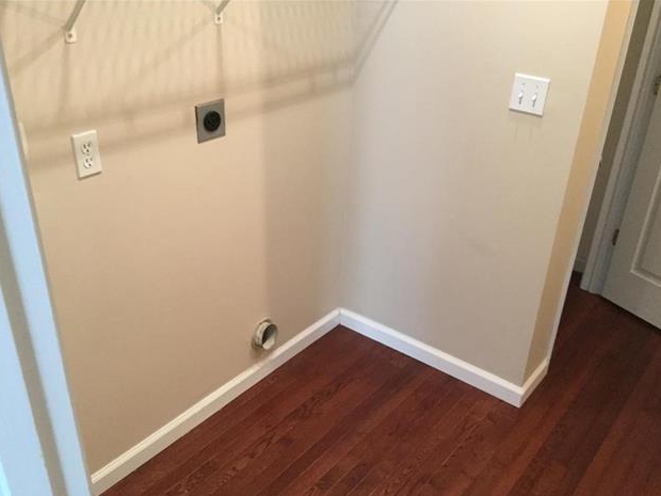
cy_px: 255
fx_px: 611
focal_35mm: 32
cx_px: 330
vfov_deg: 44.2
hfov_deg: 56.8
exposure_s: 1/17
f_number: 2.4
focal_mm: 3.3
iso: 200
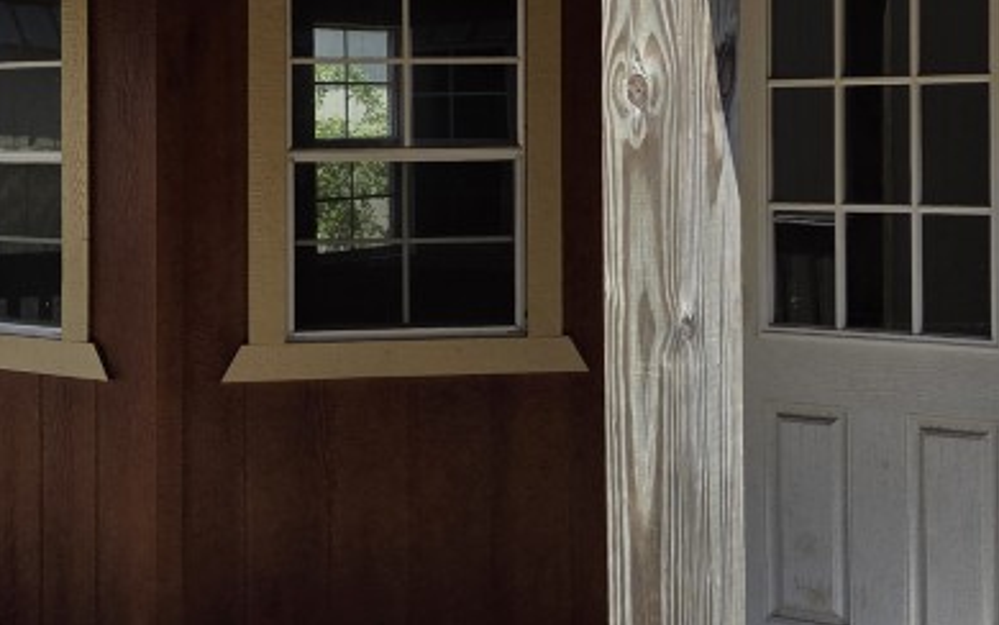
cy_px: 138
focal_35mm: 64
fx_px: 1743
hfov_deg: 31.9
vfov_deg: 20.1
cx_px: 425
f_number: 1.8
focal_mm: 5.4
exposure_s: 1/2767
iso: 80
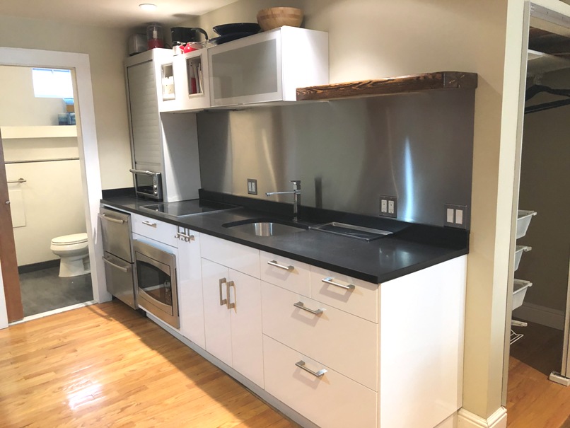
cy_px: 214
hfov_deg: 63.4
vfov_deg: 49.8
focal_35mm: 28
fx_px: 461
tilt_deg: -10.0
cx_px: 285
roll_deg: +1.7
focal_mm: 3.99
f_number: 1.8
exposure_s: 1/15
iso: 100
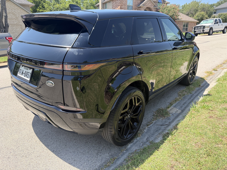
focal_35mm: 24
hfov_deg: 71.6
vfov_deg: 56.8
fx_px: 157
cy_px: 85
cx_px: 114
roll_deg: +0.1
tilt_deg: -16.9
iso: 100
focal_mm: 6.76
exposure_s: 1/1437
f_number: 1.78
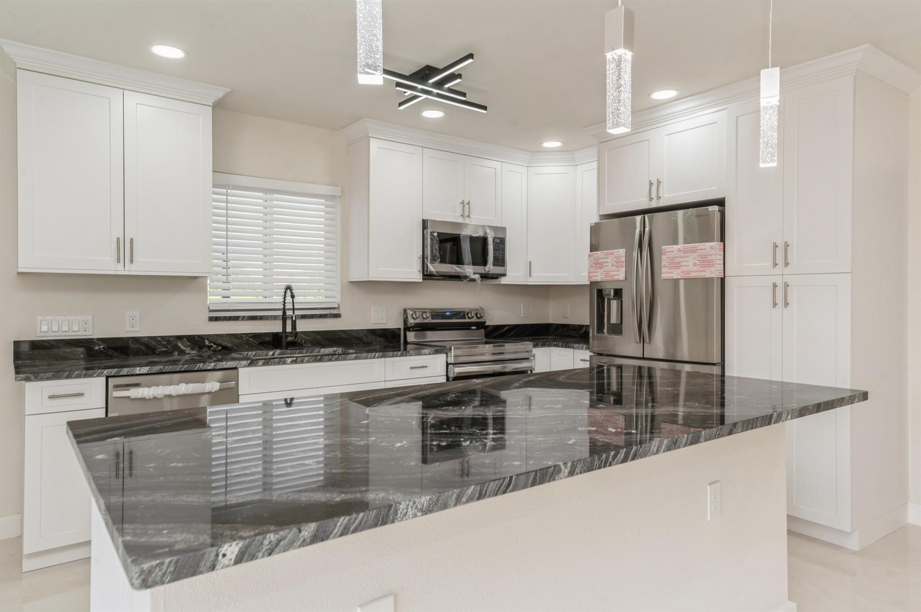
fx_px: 613
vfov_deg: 53.1
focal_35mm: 24
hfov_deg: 73.8
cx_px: 460
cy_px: 306
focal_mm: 24
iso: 100
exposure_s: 1/20
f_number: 8
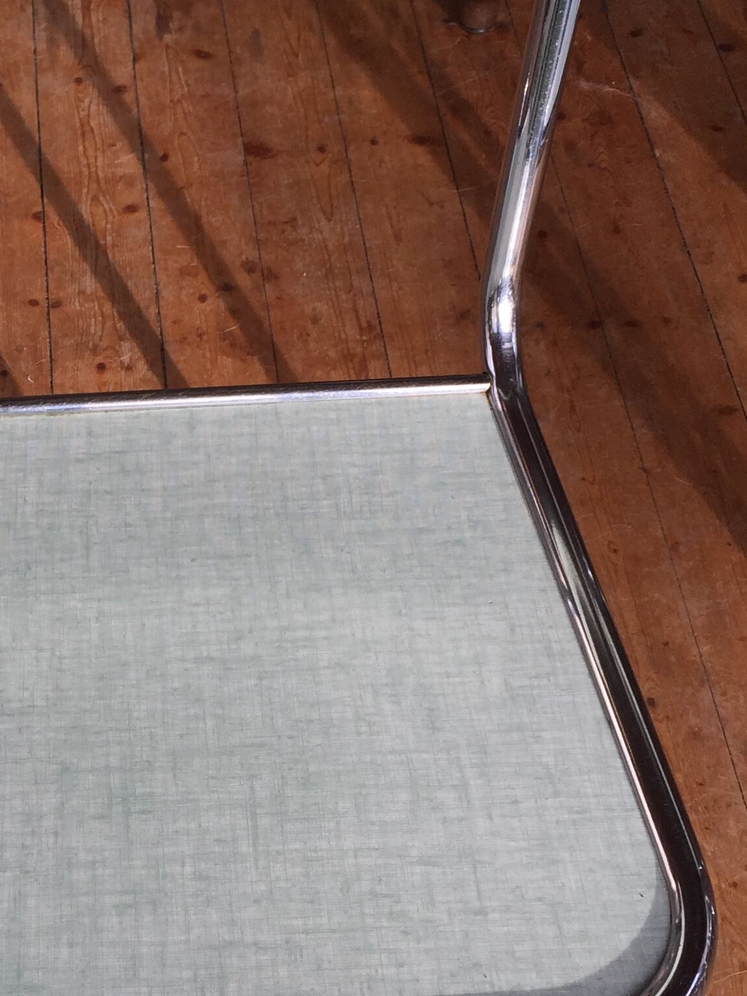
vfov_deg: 31.2
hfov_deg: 23.4
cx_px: 176
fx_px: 1784
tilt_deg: -51.8
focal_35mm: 62
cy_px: 474
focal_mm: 4.15
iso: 32
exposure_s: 1/384
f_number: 2.2
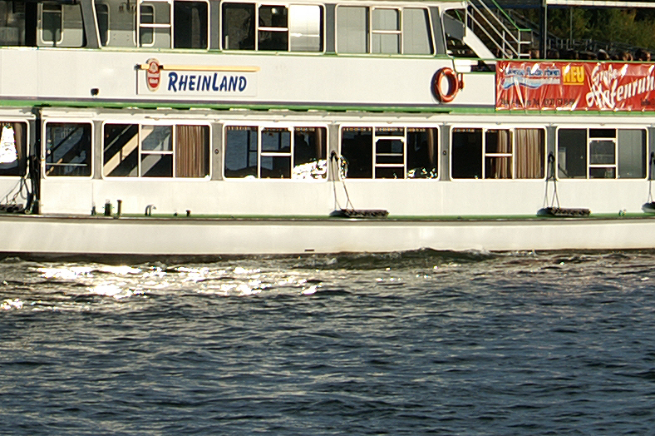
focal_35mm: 401
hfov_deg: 5.1
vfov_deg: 3.4
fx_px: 7290
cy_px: -250
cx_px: 39
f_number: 10
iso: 100
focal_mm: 70
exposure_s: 1/300
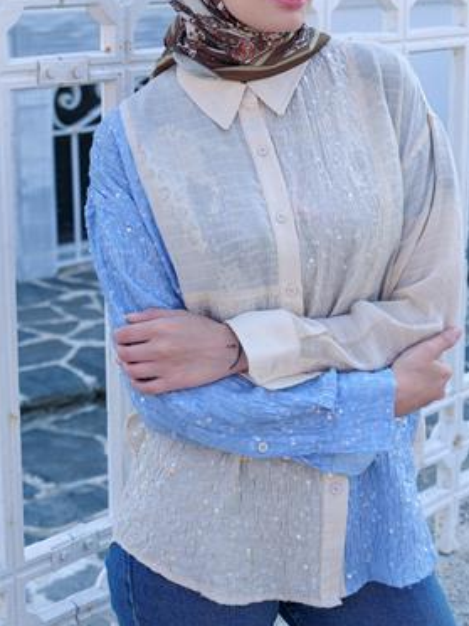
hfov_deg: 19.4
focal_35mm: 76
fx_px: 1373
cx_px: 252
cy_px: 216
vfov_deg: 25.5
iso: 320
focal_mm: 67.6
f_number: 7.1
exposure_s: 1/210
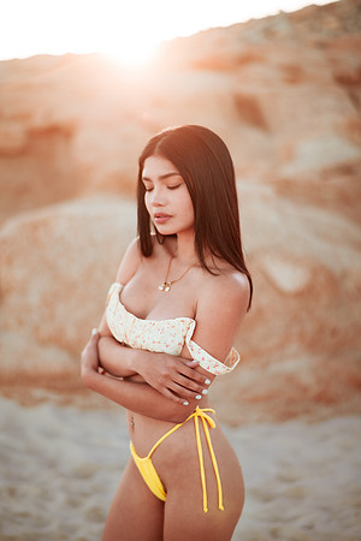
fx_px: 872
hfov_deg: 23.4
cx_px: 180
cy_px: 270
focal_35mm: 58
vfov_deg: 34.5
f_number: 1.4
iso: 100
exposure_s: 1/800
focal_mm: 58
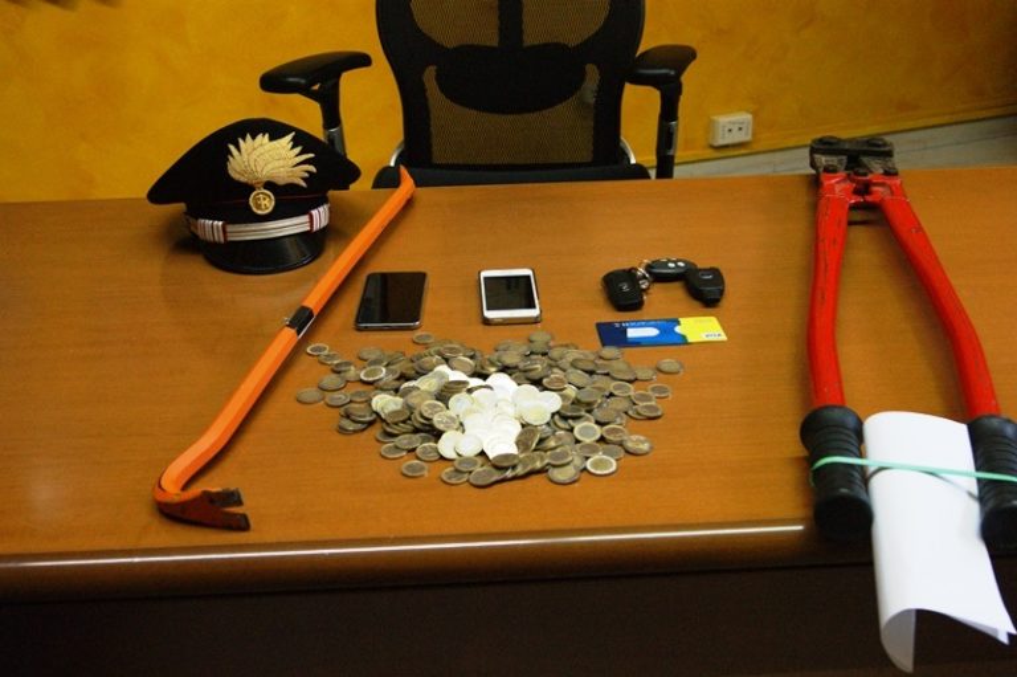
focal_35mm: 42
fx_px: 1186
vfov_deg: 31.9
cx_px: 508
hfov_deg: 46.4
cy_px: 338
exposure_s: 1/60
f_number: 5
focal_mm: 28
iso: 400
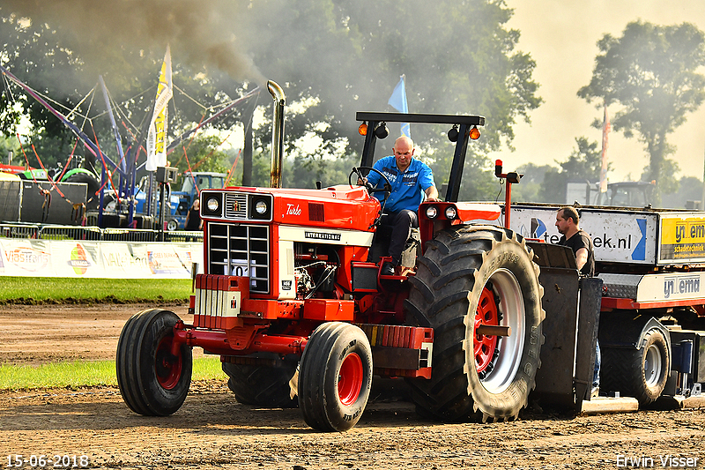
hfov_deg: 11.4
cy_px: 235
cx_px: 352
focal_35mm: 180
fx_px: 3524
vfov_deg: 7.6
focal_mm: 120
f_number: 7.1
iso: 500
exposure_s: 1/1600
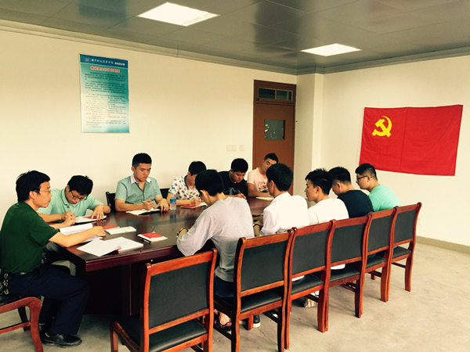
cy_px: 176
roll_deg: -2.5
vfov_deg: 48.2
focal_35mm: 29
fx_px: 394
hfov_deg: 61.7
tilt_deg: -7.2
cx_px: 235
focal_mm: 4.15
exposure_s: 1/17
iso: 40
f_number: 2.2
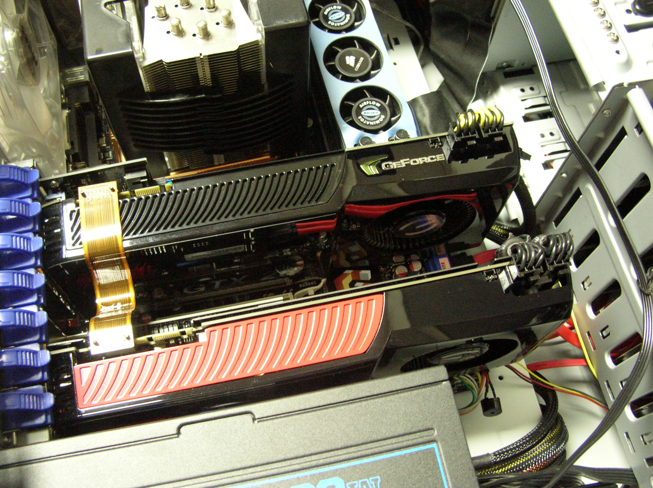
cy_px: 244
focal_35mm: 36
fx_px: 679
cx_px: 326
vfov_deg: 39.6
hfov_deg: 51.4
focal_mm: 6
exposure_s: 1/3.6
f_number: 2.7
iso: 287
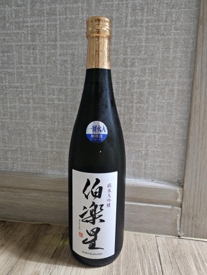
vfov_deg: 73.9
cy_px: 138
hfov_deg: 58.9
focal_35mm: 23
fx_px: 183
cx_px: 104
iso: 640
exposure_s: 1/24
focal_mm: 5.4
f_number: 1.8
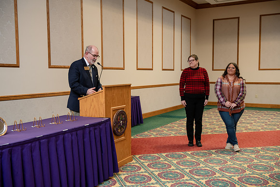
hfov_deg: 46.4
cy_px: 94
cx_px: 140
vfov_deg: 31.9
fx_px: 327
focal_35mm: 42
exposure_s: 1/125
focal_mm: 42
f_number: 3.5
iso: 1000
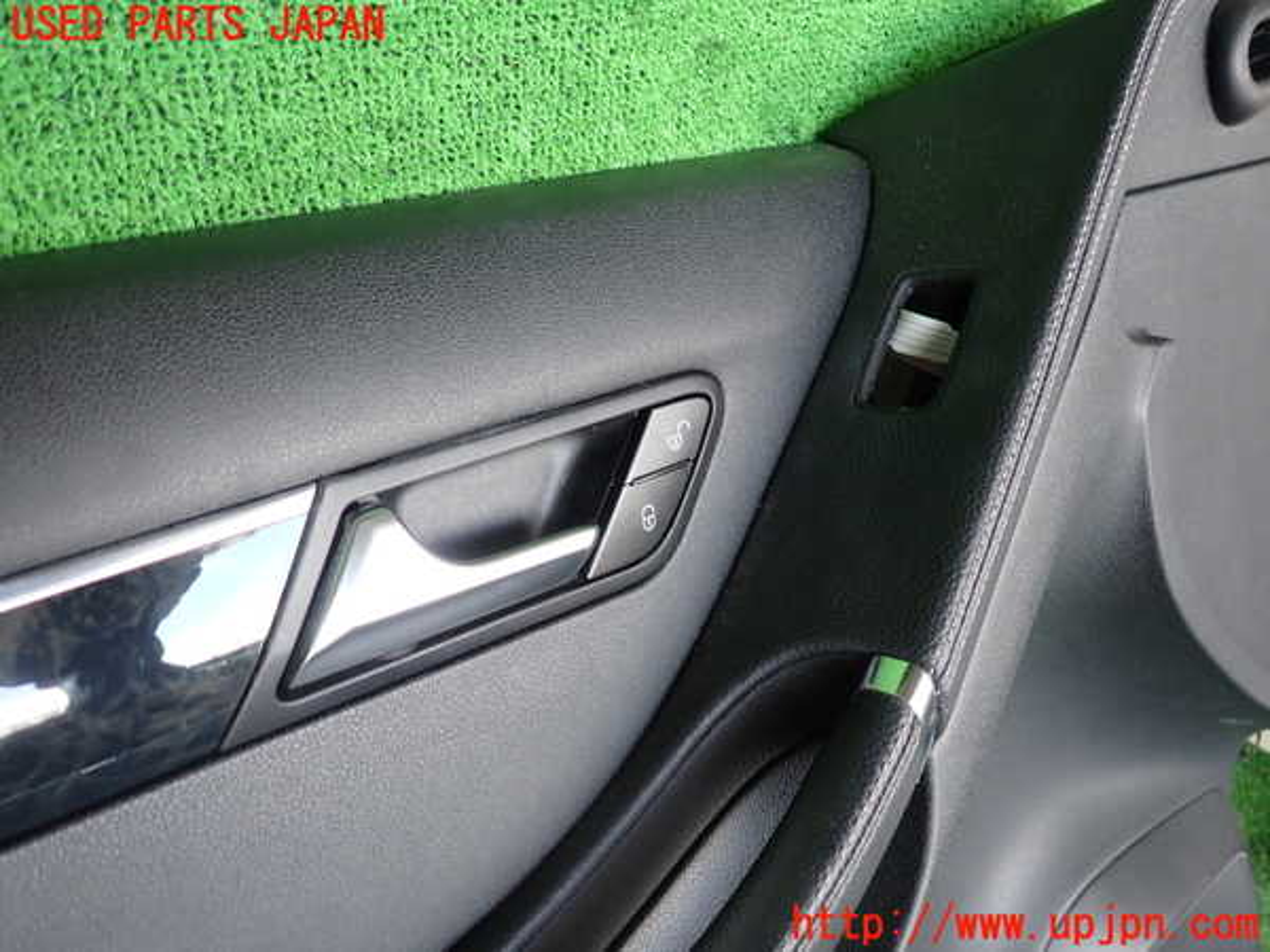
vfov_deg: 54.9
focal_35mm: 25
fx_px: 917
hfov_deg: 69.4
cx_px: 635
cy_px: 476
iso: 200
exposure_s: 1/60
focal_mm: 4.5
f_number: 2
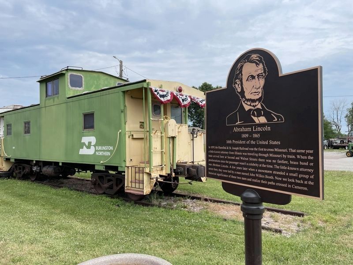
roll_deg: +0.6
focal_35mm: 26
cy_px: 132
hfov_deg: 67.3
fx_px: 265
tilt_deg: +2.1
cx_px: 176
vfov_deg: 53.1
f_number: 1.6
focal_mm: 4.2
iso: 32
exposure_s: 1/3610
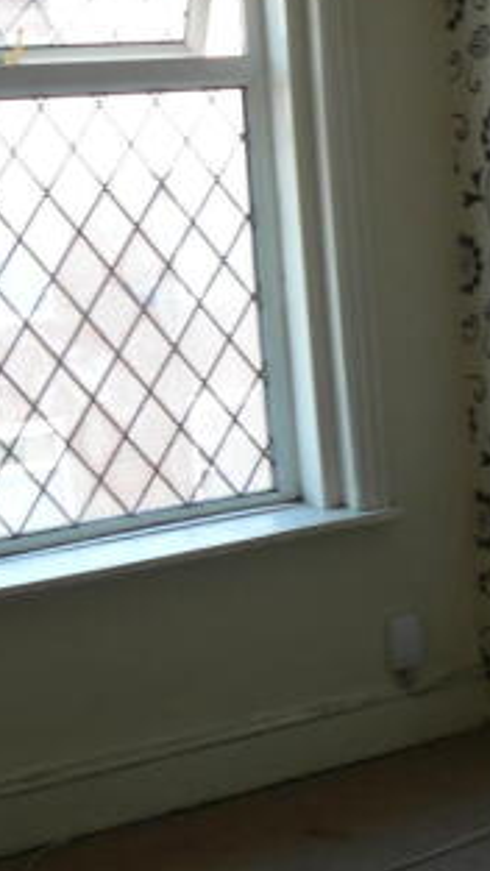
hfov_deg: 15.9
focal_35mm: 73
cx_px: 572
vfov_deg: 28.9
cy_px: 366
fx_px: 1687
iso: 80
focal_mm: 6
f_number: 2.8
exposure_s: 1/50
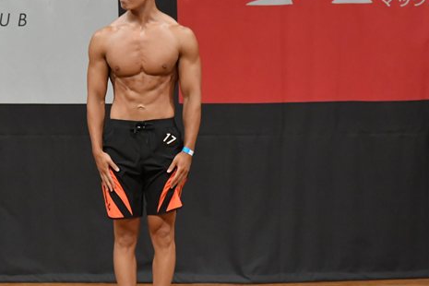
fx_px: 5064
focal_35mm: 425
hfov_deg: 4.8
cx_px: 129
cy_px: 128
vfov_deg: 3.2
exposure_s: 1/400
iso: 5600
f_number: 5.6
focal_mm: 170
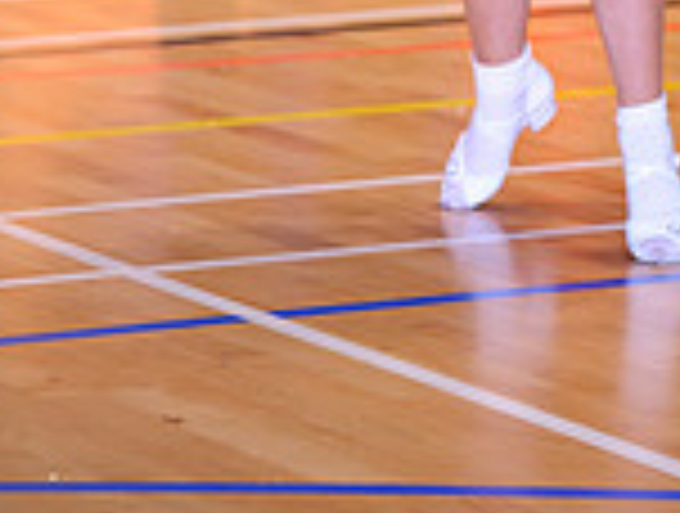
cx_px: 534
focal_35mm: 414
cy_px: -482
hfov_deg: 4.8
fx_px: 8152
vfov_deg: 3.6
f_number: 3.2
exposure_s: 1/250
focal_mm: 145
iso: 800
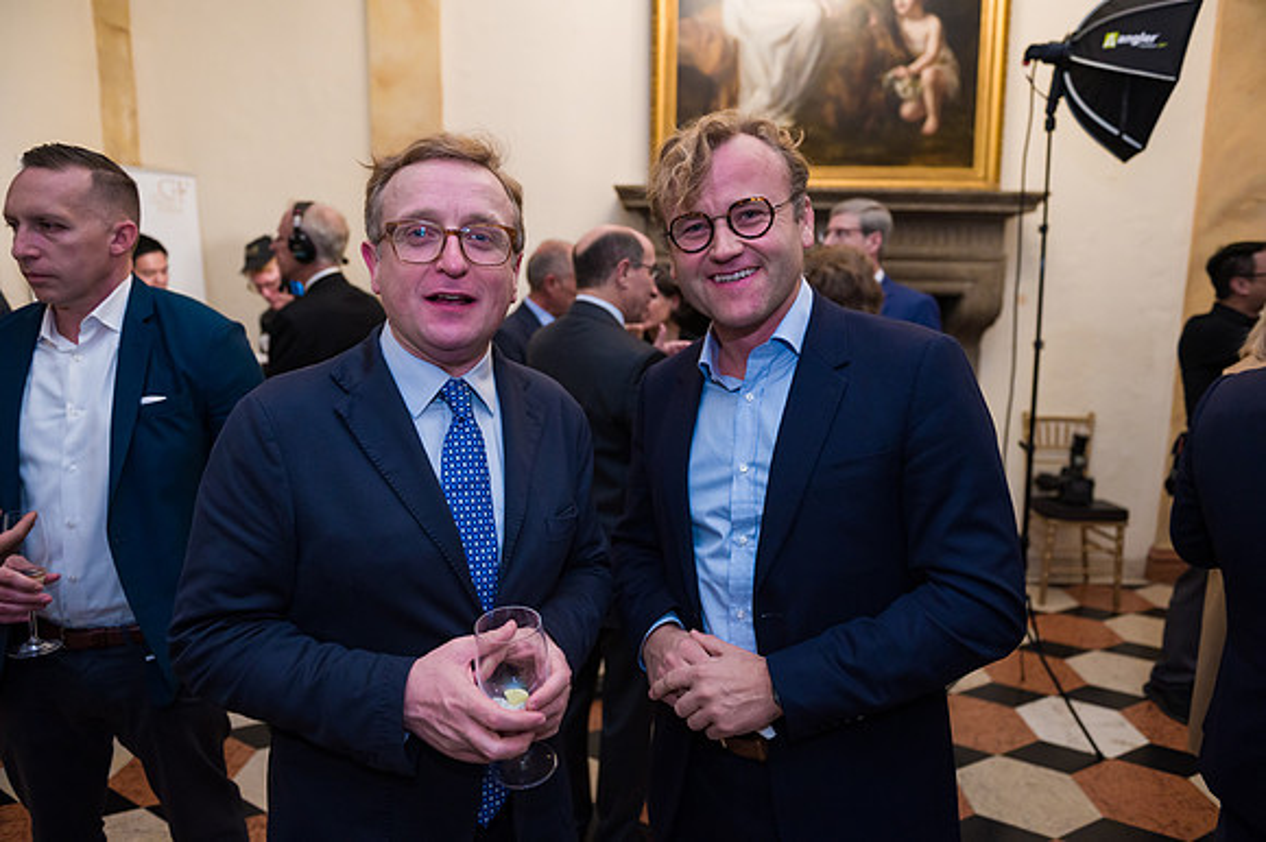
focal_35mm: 24
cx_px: 633
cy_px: 421
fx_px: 845
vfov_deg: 53.0
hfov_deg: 73.7
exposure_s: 1/125
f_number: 3.2
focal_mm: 24
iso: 1600
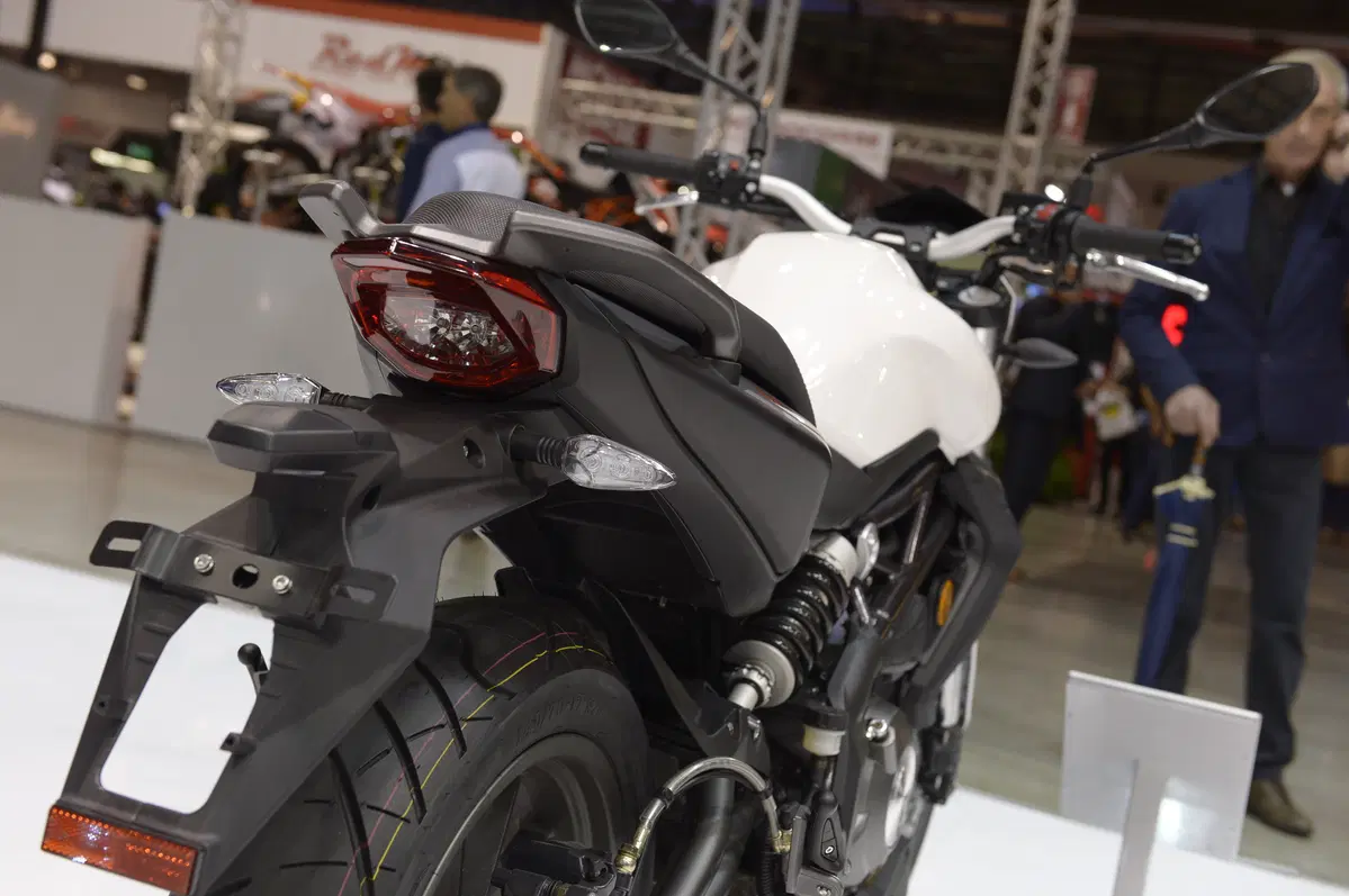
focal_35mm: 50
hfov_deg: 39.6
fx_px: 1872
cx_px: 674
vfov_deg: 26.9
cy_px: 448
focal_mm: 50
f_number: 5.6
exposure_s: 1/200
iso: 1000
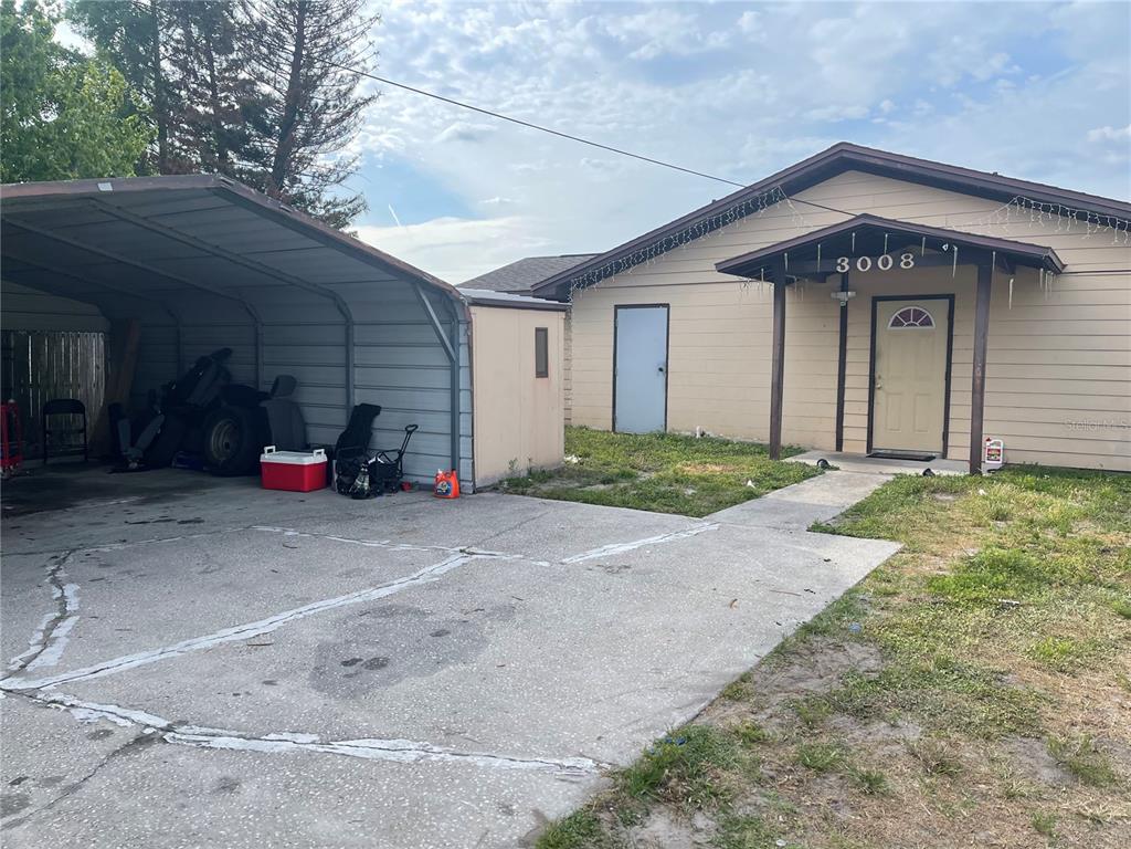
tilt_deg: -4.5
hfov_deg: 69.4
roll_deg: -0.3
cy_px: 424
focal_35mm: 25
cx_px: 566
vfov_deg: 54.9
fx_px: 817
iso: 32
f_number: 1.6
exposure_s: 1/1883
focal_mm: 5.1
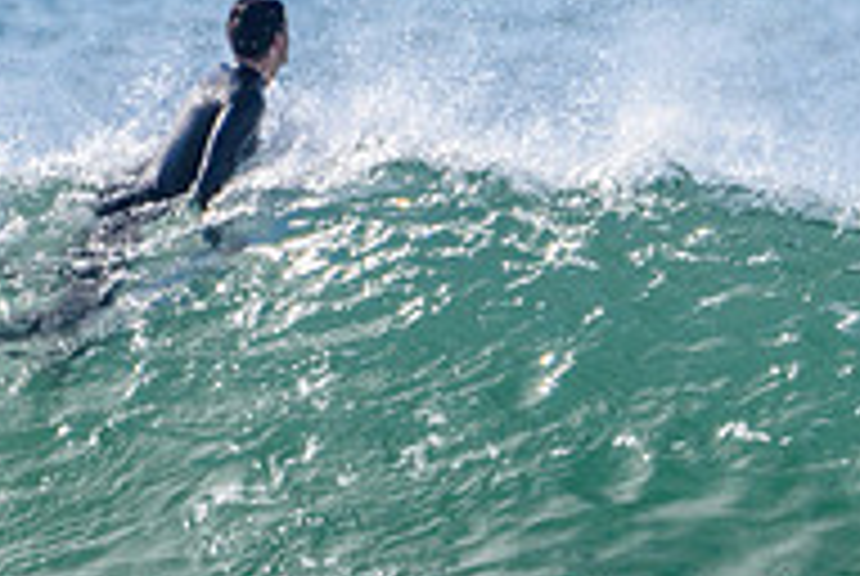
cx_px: 837
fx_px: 54455
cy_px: 682
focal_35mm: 2276
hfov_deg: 0.9
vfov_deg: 0.6
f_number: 5.6
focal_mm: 500
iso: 360
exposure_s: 1/2000
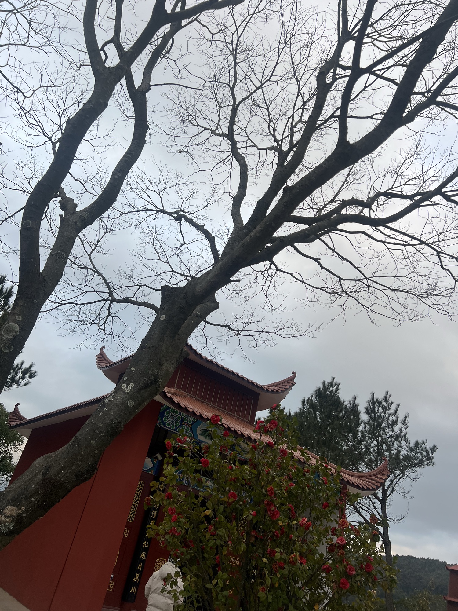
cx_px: 229
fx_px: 459
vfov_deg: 67.3
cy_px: 306
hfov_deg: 53.1
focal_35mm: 26
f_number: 1.5
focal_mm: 5.7
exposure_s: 1/488
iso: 50
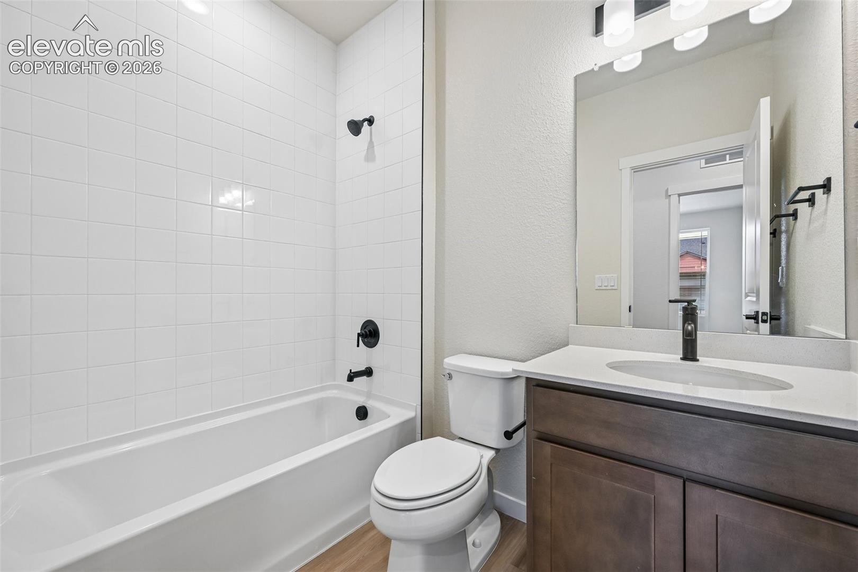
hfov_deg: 104.3
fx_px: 334
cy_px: 286
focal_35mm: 14
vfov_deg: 81.2
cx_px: 429
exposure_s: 1/15
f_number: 9
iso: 400
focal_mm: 14
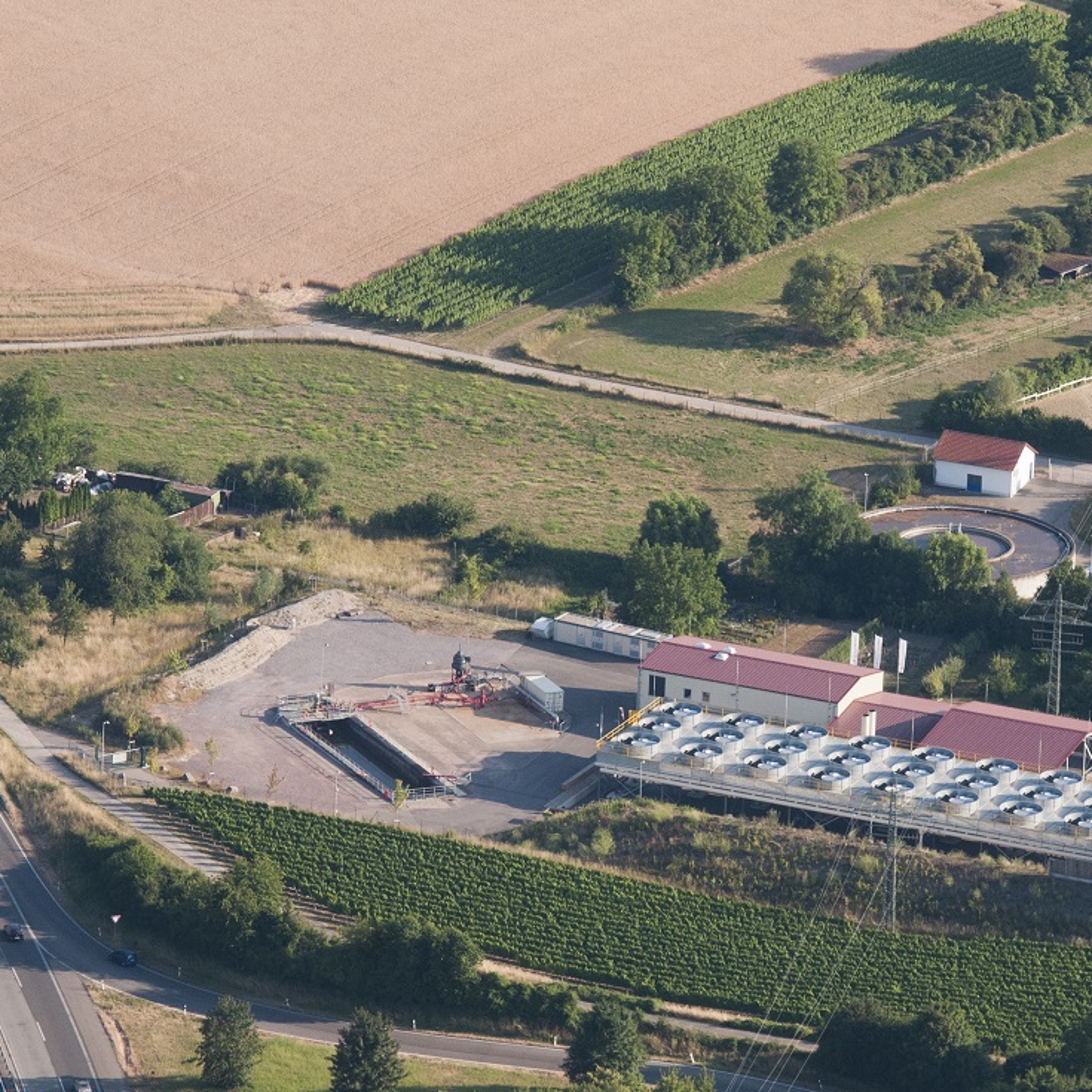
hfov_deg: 4.6
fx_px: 13527
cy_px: 595
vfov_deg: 4.6
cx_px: 821
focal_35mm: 379
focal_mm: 170
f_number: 5.6
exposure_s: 1/1000
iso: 640
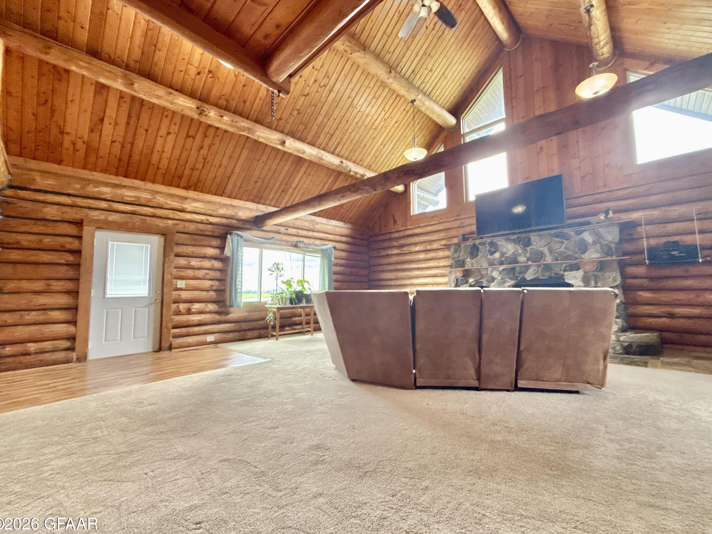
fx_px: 309
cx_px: 372
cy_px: 264
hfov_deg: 98.1
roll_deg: +0.2
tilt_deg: +3.9
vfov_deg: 81.7
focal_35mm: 15
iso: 500
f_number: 2.2
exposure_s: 1/120
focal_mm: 2.22
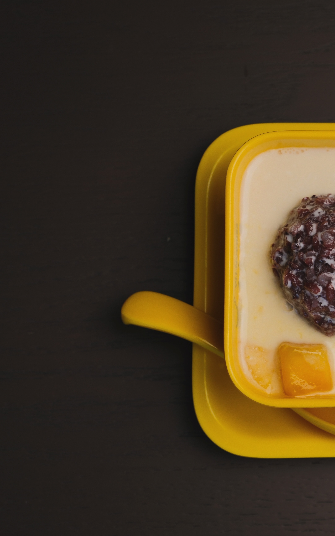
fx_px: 1125
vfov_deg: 26.8
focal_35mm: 77
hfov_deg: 16.5
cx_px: 358
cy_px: 268
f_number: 4
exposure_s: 1/350
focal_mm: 33
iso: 800
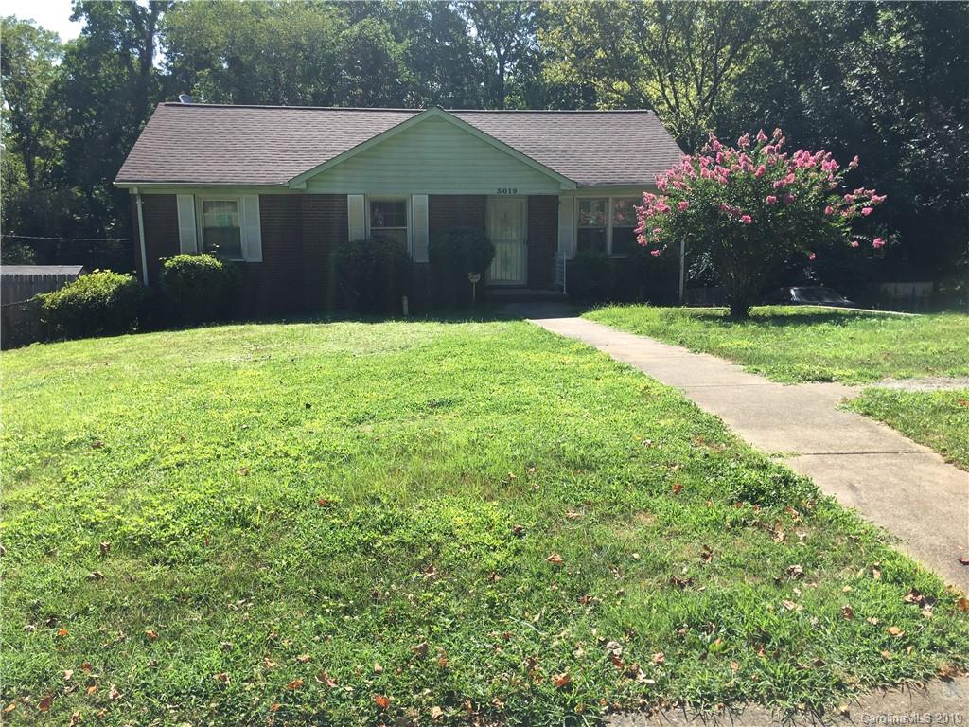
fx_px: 812
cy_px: 364
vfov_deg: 48.2
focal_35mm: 29
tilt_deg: -8.3
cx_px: 484
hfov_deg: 61.7
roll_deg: -0.3
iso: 25
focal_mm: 4.15
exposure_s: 1/836
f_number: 2.2
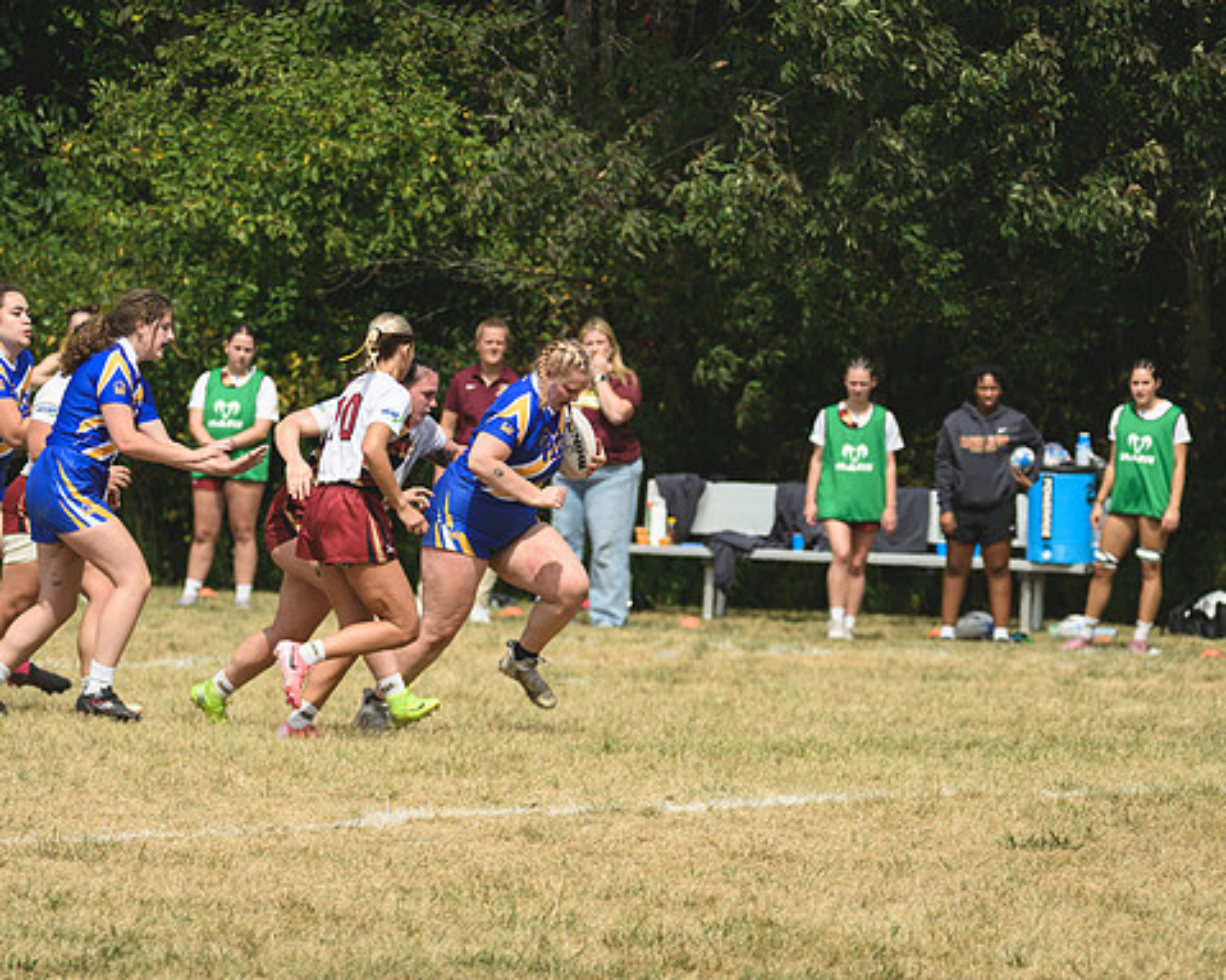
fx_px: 14837
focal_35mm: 409
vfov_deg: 3.8
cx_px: 566
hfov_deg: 4.7
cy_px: 489
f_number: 5.3
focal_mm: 240
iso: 125
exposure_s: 1/1000
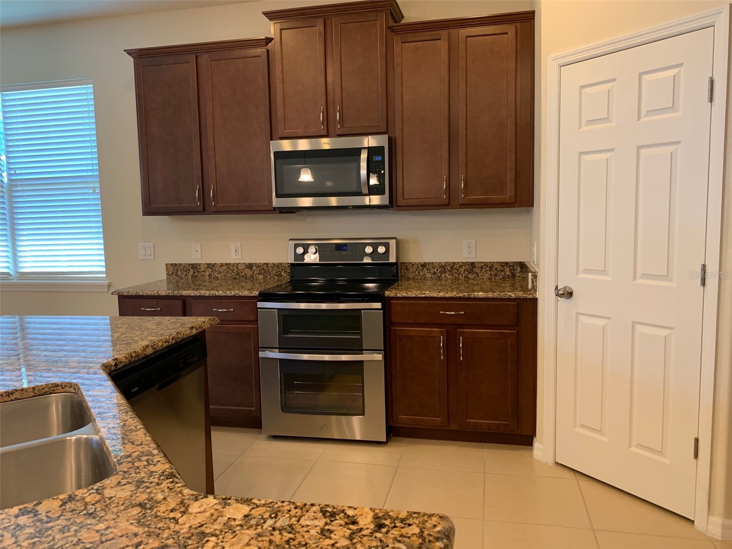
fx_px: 550
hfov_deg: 67.3
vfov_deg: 53.1
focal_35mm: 26
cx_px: 366
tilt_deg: -6.6
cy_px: 274
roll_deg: +1.6
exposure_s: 1/60
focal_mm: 4.25
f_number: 1.8
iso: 125
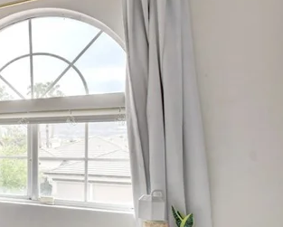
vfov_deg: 32.6
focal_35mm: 46
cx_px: -161
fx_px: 386
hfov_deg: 26.4
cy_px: 147
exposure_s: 1/200
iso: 400
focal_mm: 10
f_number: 9
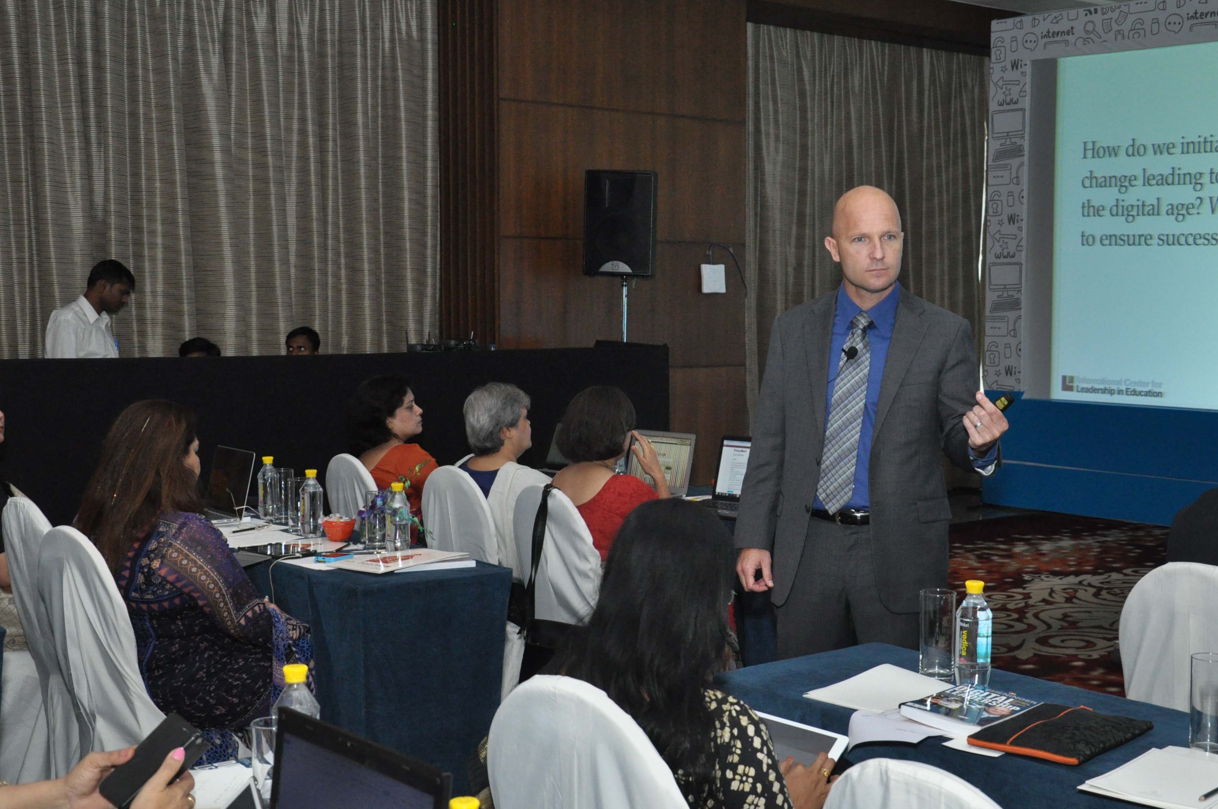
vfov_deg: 28.6
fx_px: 1588
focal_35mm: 47
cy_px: 432
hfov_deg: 41.9
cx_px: 696
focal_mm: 26
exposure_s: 1/125
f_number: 5
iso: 1250
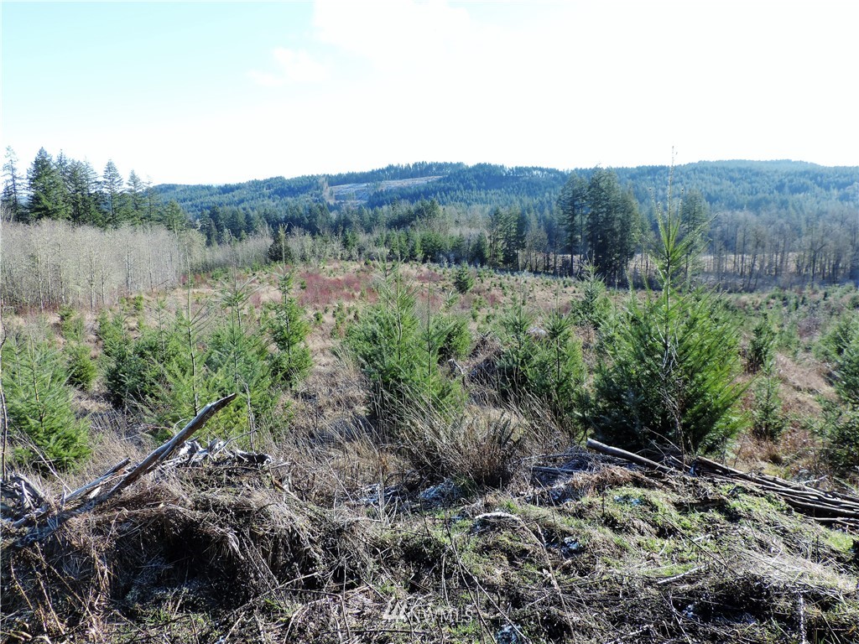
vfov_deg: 49.7
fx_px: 695
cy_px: 322
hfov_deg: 63.4
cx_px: 430
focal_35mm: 28
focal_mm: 4.9
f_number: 3.1
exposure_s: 1/320
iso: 80
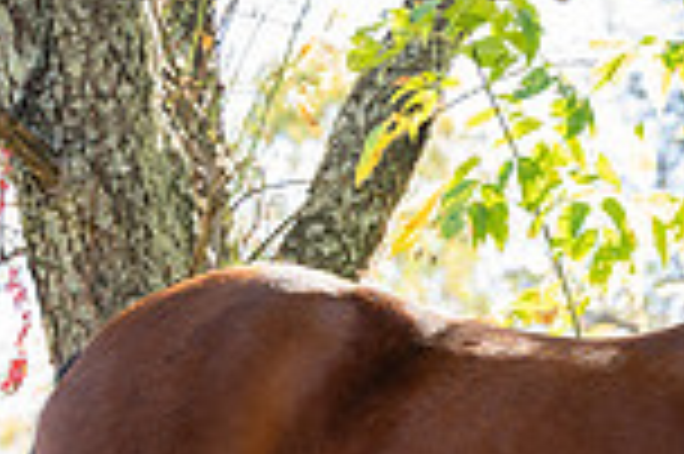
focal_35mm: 325
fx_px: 6168
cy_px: 616
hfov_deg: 6.3
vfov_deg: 4.2
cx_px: 850
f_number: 4
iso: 100
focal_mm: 85
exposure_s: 1/60
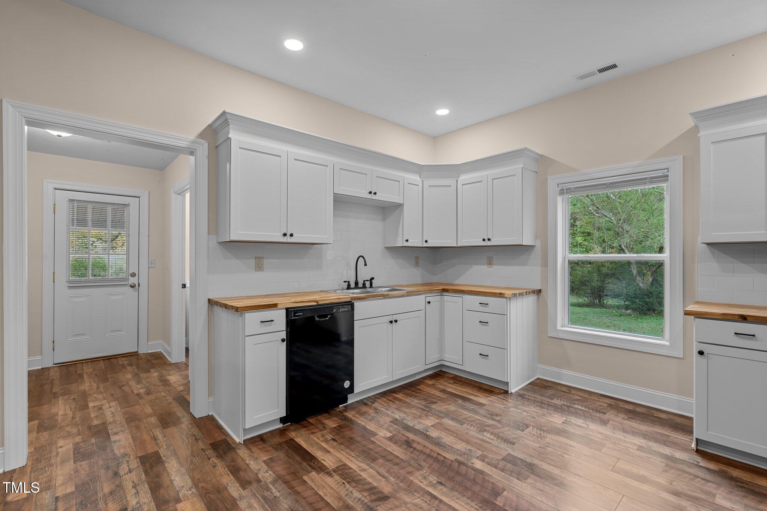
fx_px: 341
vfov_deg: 73.7
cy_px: 256
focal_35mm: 16
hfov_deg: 96.7
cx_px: 384
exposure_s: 2.5
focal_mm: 16
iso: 100
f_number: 8
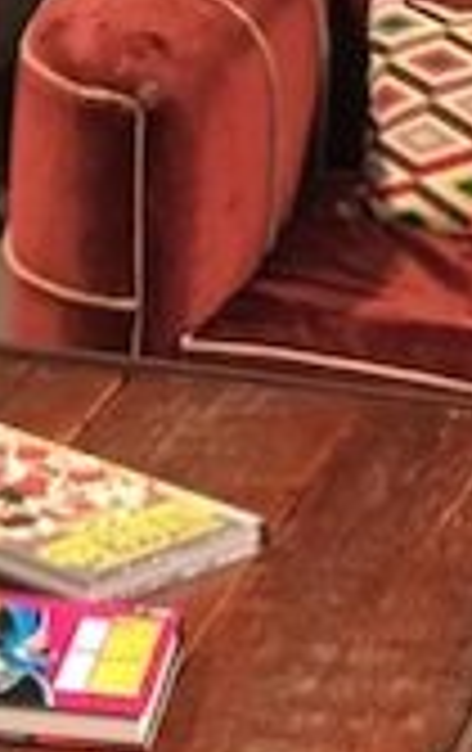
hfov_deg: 6.7
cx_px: -70
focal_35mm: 196
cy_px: -338
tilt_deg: -9.0
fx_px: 4017
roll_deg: -0.9
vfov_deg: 10.4
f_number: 2.2
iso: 125
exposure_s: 1/10
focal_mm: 4.15
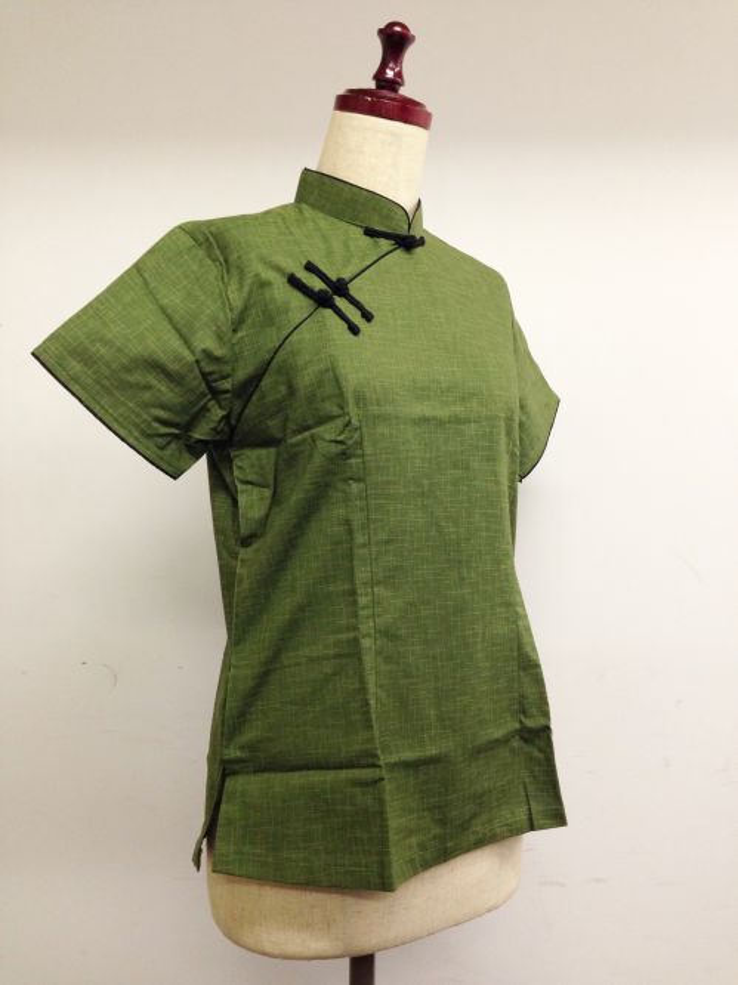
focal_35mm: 33
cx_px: 369
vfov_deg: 55.4
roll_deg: -0.4
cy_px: 492
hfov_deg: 42.9
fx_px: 939
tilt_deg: +0.5
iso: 125
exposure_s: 1/50
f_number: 2.4
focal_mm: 4.12
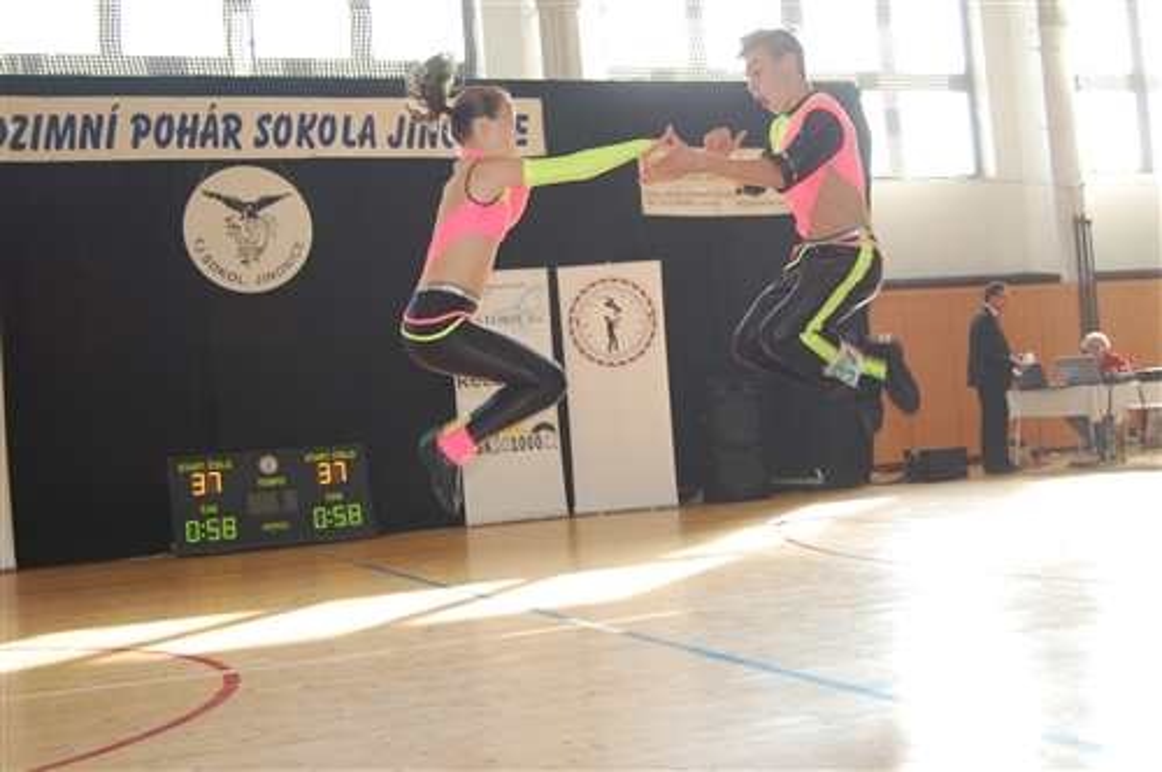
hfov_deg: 43.7
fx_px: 1451
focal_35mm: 45
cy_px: 386
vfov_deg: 29.8
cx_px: 581
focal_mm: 30
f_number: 4.2
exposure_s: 1/125
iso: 400
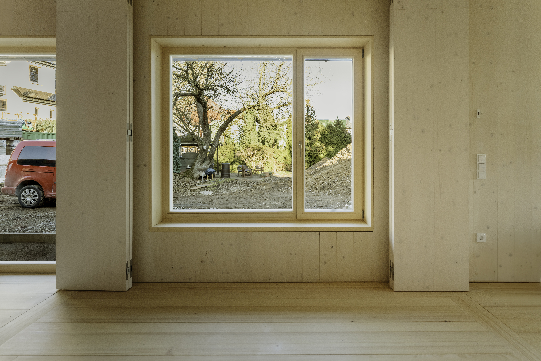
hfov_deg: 90.0
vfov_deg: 67.4
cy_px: 180
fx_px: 270
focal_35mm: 18
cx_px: 270
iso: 100
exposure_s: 1/60
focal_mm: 18
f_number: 4
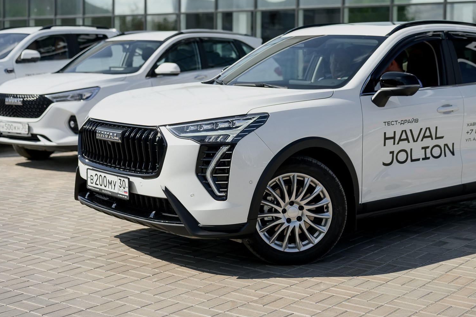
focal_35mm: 59
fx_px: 780
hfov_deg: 33.9
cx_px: 266
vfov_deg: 22.9
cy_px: 114
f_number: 2.1
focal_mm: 44
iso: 50
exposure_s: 1/2000
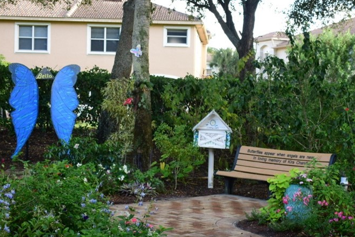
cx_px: 245
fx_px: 681
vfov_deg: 19.7
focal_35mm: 69
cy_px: 139
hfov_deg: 29.0
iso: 800
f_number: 5.6
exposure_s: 1/125
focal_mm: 28
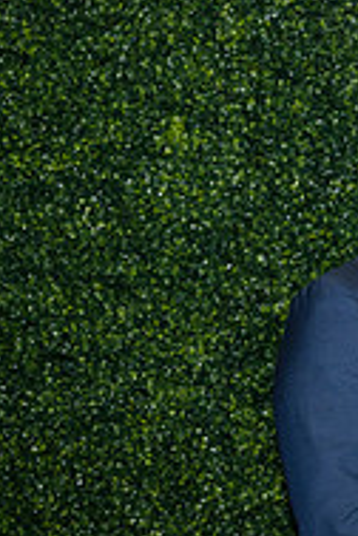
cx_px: 776
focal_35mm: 123
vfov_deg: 16.7
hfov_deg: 10.1
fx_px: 1835
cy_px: 279
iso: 800
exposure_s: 1/160
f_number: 5
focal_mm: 40
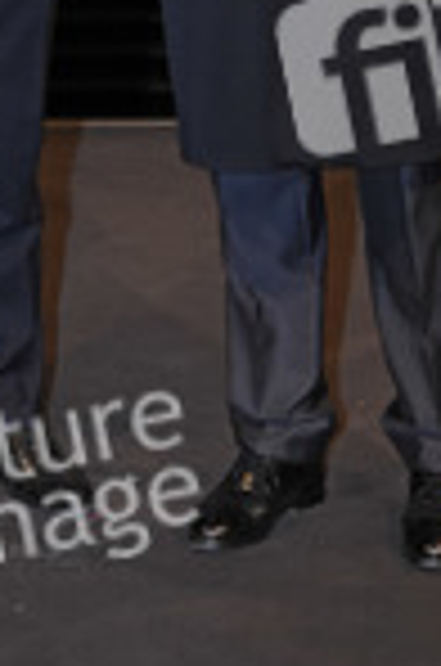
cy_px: -176
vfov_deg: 13.0
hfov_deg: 8.9
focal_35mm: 154
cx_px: 99
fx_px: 2843
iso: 1600
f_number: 6.3
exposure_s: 1/125
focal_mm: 38
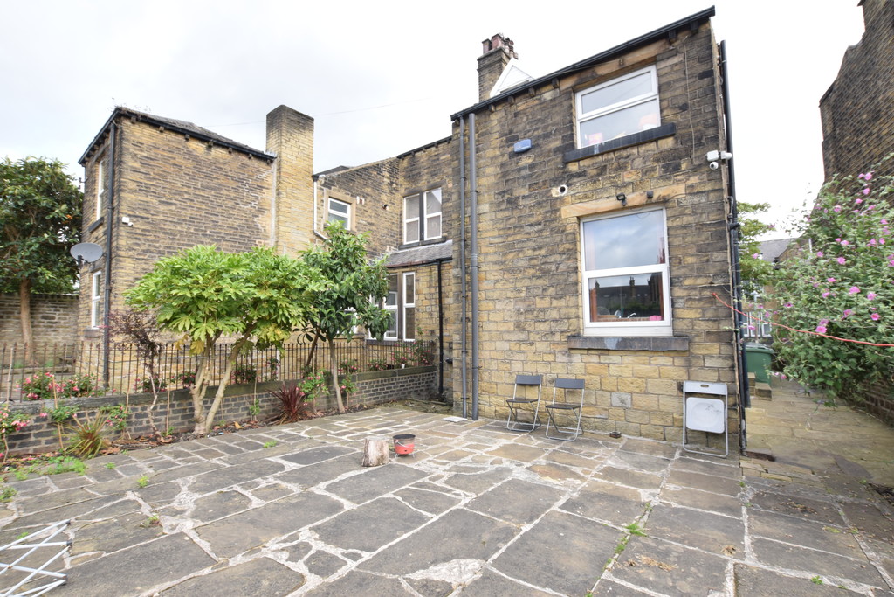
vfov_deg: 77.3
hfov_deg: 100.4
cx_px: 447
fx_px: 373
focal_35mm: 15
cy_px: 298
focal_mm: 10
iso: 500
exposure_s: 1/125
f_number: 10
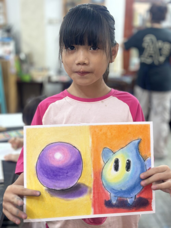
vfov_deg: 39.7
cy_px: 114
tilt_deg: -13.4
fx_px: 316
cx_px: 86
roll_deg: -2.2
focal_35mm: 48
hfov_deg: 30.3
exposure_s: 1/50
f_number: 1.78
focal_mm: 6.86
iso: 100
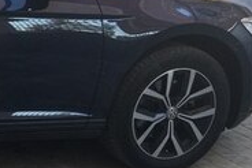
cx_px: -190
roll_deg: -1.5
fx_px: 757
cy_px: 39
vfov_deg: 12.7
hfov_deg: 16.2
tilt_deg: -15.4
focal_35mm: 108
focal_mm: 4.15
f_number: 2.2
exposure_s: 1/100
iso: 25
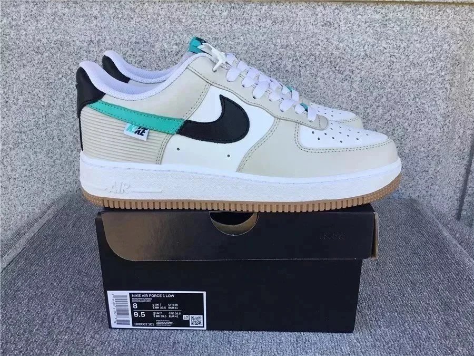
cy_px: 178
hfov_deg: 58.4
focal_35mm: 31
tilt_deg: -20.4
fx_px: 424
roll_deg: -0.5
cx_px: 237
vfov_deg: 45.4
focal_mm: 3.3
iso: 25
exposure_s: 1/150
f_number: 2.4
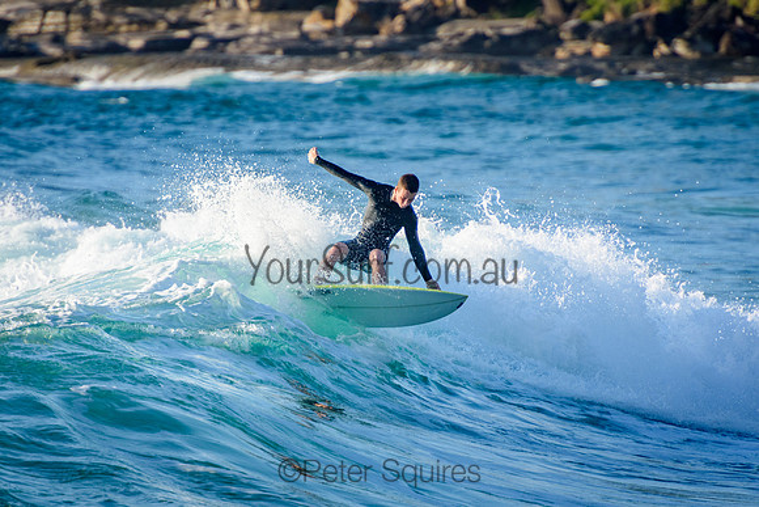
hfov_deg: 3.4
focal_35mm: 611
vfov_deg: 2.3
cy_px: 254
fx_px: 12874
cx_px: 380
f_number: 5.6
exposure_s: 1/2000
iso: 500
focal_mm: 400
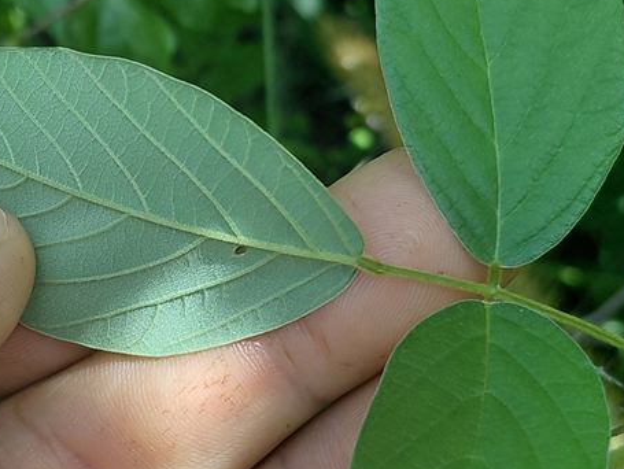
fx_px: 1443
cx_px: 211
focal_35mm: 80
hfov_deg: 24.3
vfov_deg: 18.4
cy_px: 290
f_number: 1.8
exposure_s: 1/396
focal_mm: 4.69
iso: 50
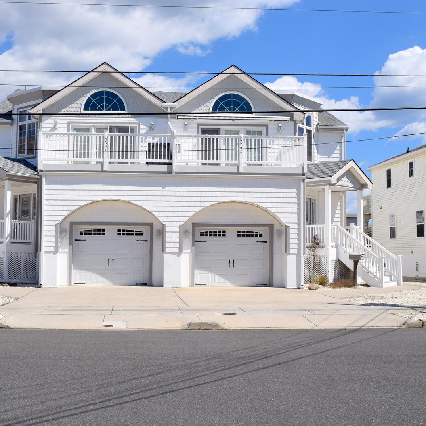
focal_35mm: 43
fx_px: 599
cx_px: 157
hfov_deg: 38.9
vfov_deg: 39.2
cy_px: 216
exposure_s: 1/640
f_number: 13
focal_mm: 22
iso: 200
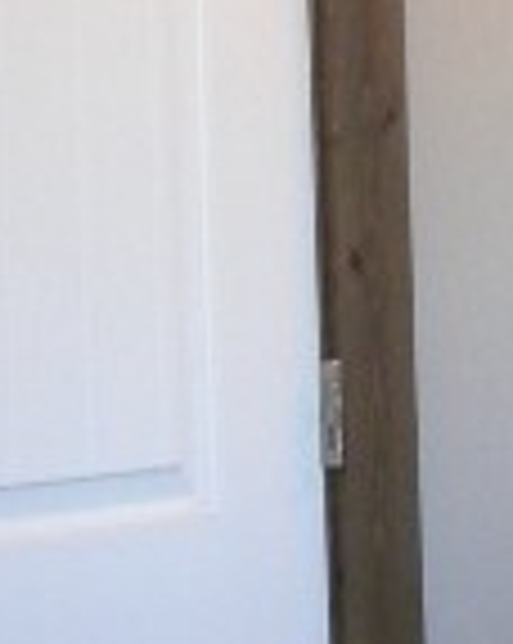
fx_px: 3690
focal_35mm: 194
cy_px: 347
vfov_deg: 10.0
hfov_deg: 7.8
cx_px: 765
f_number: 3.5
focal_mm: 6.6
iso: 400
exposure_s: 1/69
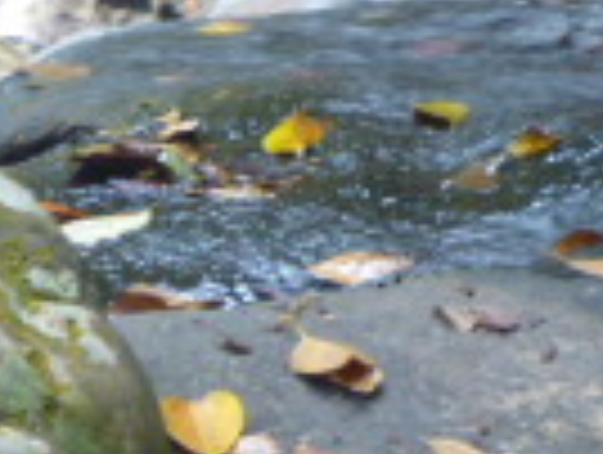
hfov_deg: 15.5
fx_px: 2077
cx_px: -234
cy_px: 503
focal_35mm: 119
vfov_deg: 12.3
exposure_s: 1/30
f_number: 2.8
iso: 125
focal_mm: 4.4
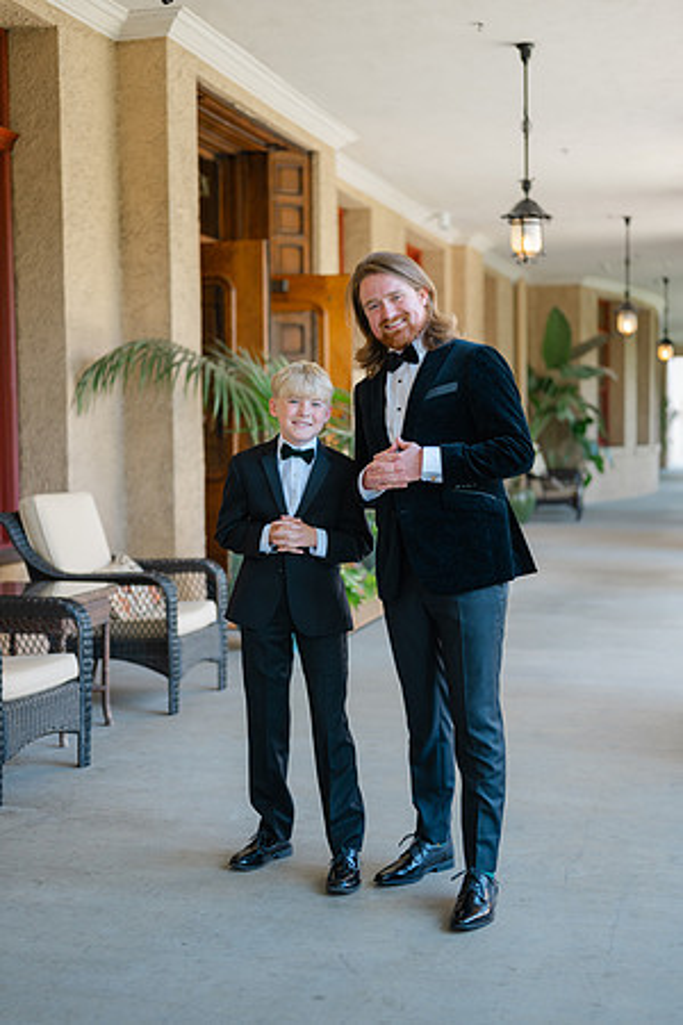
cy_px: 512
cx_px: 342
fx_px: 1423
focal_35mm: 50
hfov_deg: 27.0
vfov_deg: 39.6
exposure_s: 1/160
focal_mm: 50
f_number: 1.8
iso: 64
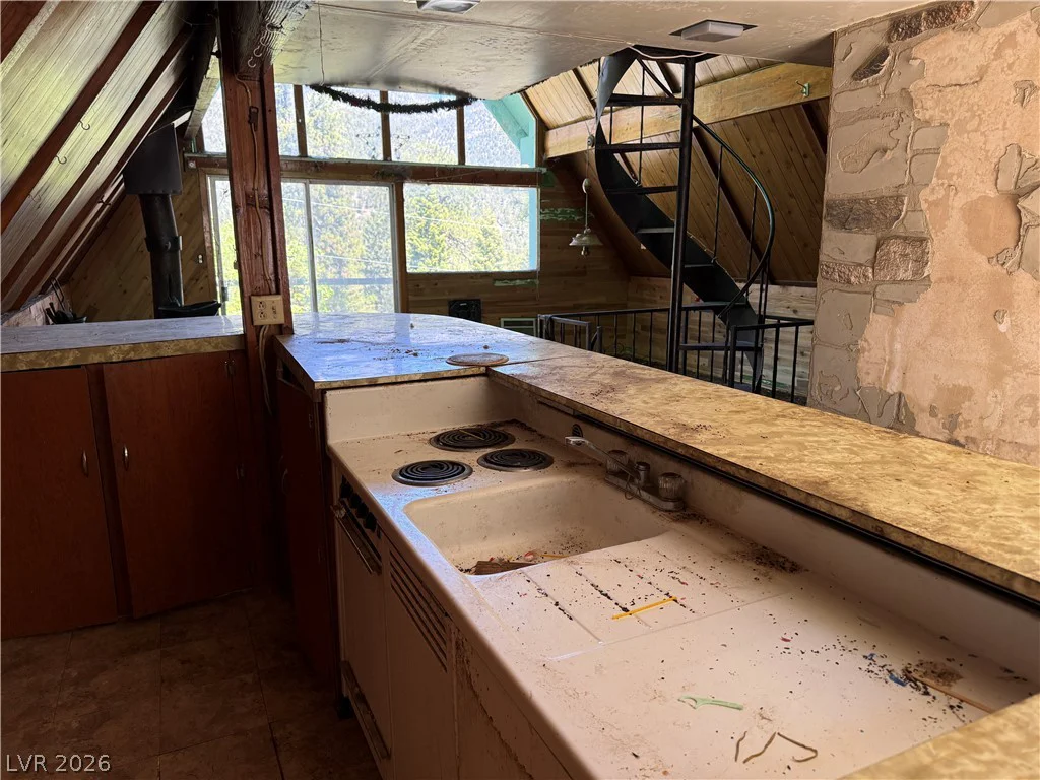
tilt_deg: -12.0
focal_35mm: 24
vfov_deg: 56.8
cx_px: 520
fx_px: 721
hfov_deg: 71.6
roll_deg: +0.5
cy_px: 390
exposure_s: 1/188
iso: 200
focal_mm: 6.76
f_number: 1.78
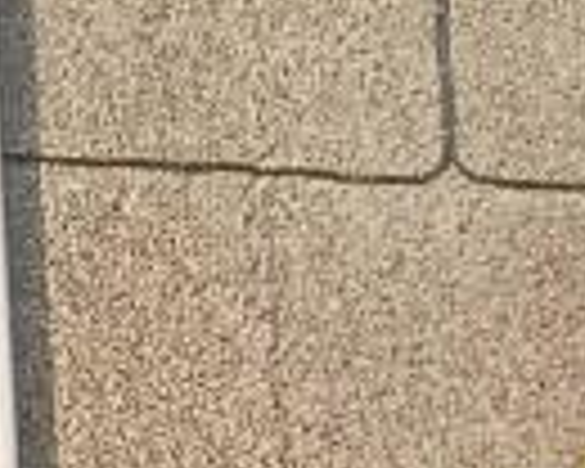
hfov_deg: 13.1
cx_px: -662
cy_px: 1022
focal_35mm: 123
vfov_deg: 11.1
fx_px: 2130
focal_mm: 1.66
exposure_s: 1/666
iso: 53
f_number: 2.2
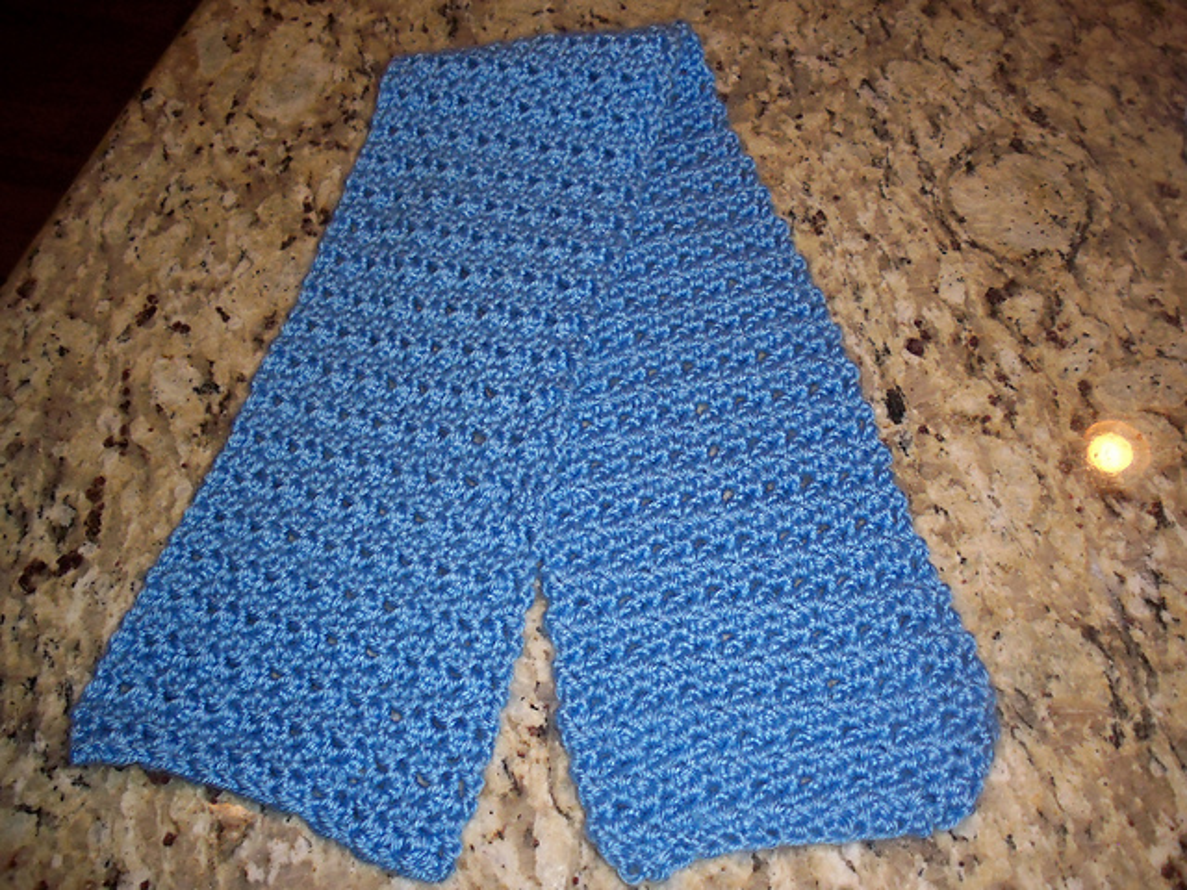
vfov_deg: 37.7
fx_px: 1303
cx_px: 594
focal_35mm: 38
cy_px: 445
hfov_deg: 49.0
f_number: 3.5
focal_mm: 6.3
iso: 200
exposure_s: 1/60
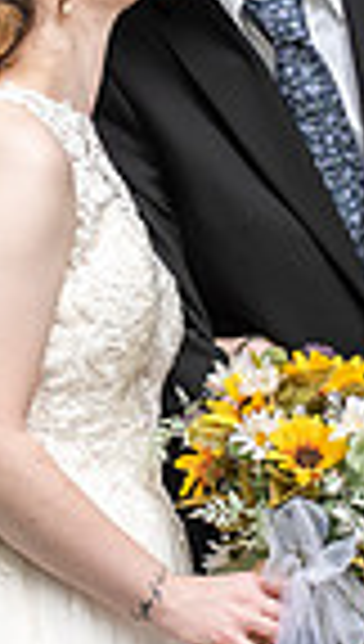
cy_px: 198
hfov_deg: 3.1
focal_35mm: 395
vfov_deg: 5.5
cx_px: 90
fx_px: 6742
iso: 400
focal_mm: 120
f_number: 4
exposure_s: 1/250
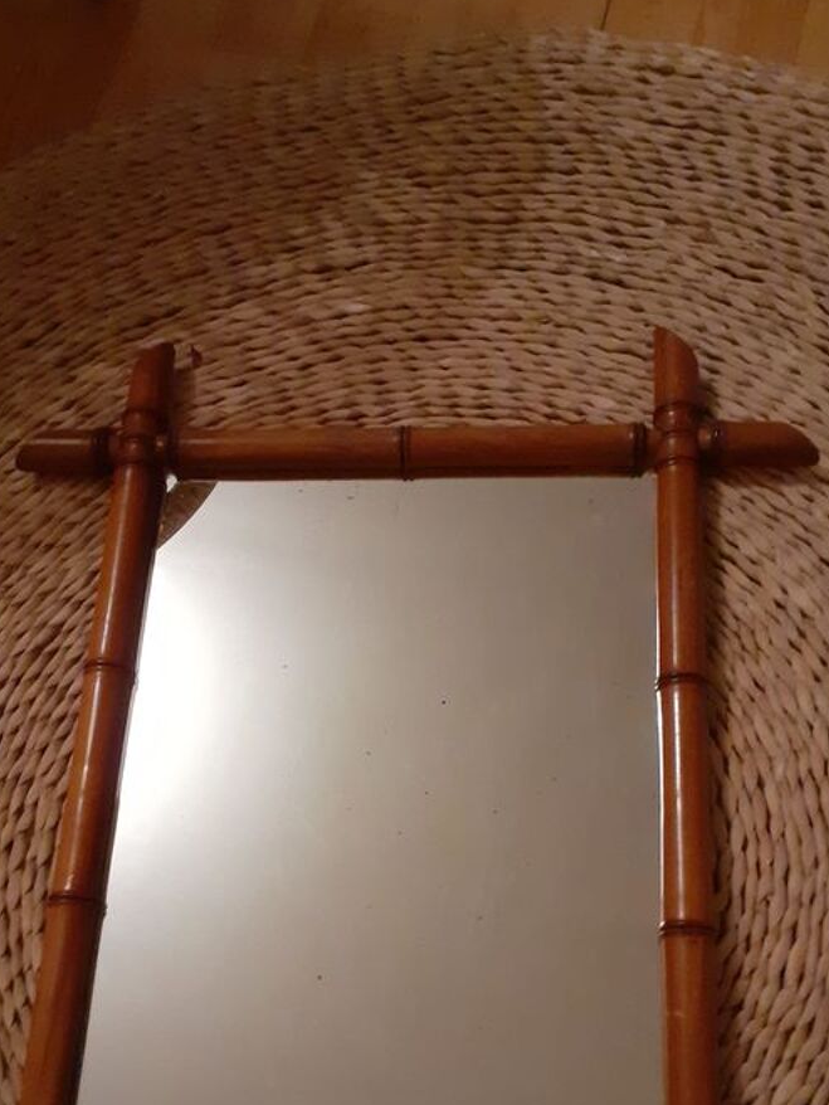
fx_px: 1309
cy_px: 741
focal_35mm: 41
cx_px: 370
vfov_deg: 45.1
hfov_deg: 35.1
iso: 500
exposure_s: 1/20
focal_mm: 3.6
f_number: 1.9
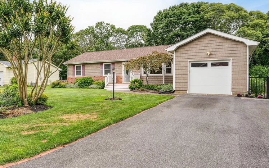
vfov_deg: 44.5
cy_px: 78
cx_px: 97
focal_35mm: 28
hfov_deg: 65.3
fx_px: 205
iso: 100
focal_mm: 20
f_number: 7.1
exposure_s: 1/125
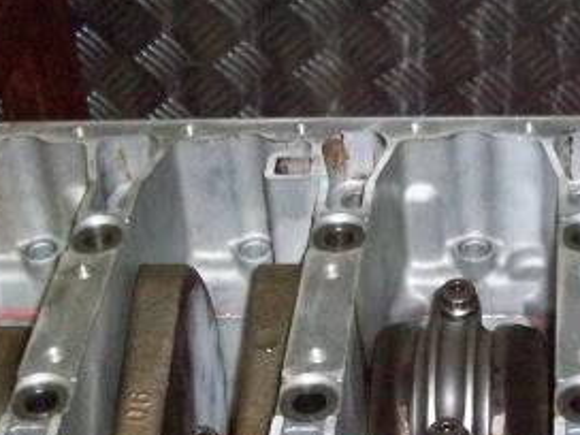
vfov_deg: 13.5
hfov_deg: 17.8
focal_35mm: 109
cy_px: 390
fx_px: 1826
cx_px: 514
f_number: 2.8
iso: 400
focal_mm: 6.2
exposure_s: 1/45
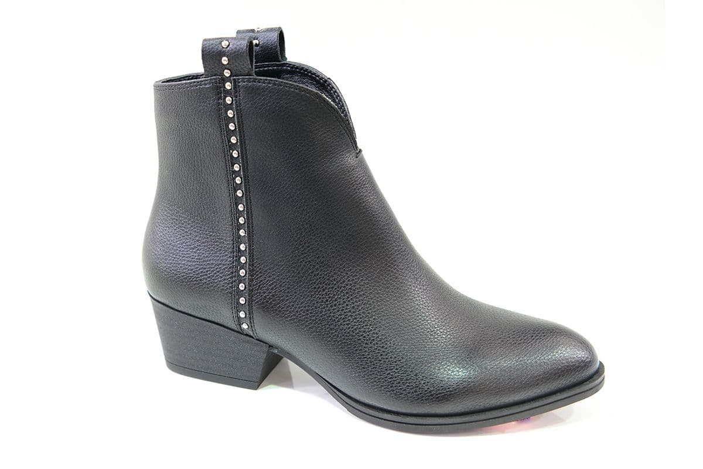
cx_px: 352
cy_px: 234
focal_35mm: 40
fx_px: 781
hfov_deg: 48.5
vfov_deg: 33.4
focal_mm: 40
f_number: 5.6
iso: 200
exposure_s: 1/20
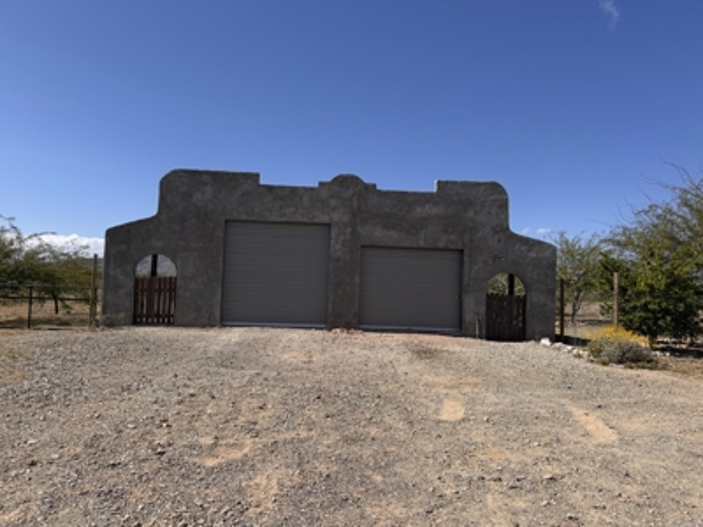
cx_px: 352
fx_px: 487
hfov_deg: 71.6
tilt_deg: +2.5
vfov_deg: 56.8
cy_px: 264
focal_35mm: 24
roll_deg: -2.2
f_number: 1.78
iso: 80
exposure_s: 1/6410
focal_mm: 6.76
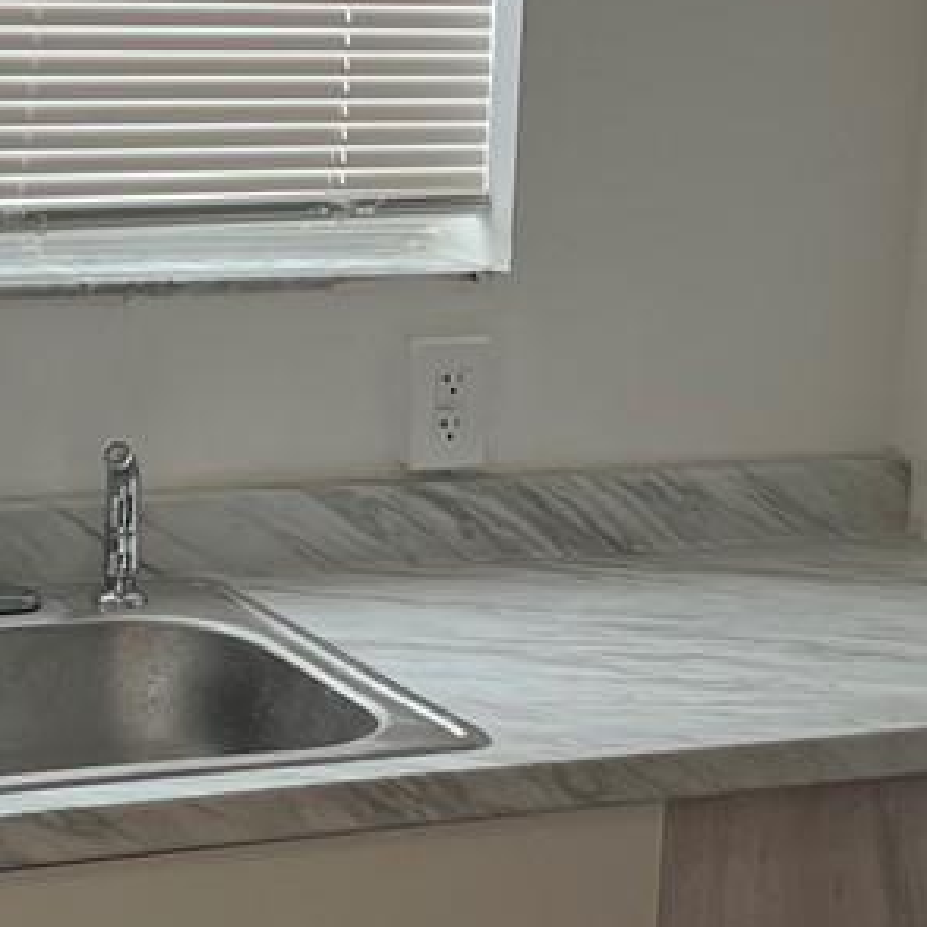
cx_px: 527
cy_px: 284
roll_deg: -3.2
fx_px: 3787
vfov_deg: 13.9
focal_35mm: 125
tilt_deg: -9.0
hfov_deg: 14.0
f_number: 1.5
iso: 40
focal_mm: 5.7
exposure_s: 1/120
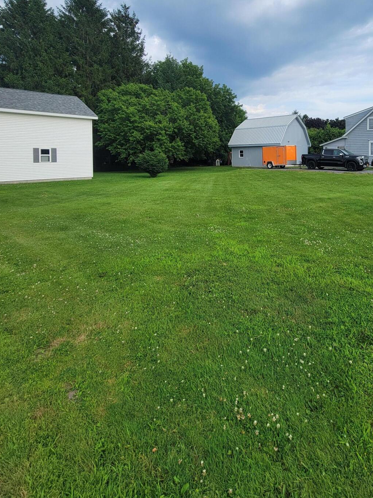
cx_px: 250
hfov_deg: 66.7
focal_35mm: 19
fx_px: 273
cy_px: 159
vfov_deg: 81.3
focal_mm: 2.2
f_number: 2.2
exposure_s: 1/836
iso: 50
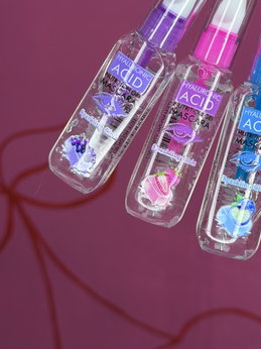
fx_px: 745
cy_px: 105
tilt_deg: -25.2
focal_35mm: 74
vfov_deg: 26.1
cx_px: 177
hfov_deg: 19.8
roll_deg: -1.2
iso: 100
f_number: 1.78
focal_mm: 6.76
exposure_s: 1/100
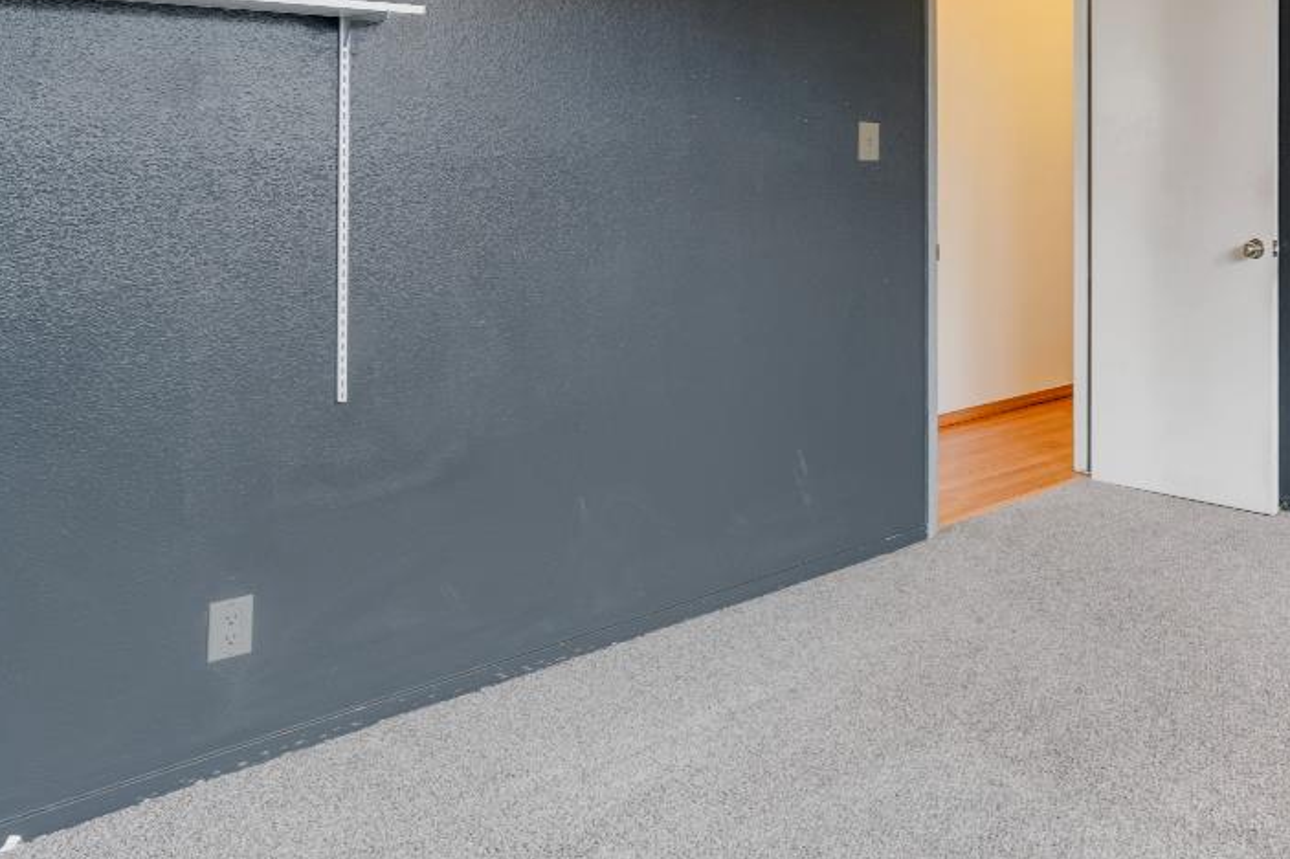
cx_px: 1185
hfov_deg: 51.2
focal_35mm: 32
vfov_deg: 39.2
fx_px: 1146
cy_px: 148
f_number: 8
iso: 400
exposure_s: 1/4
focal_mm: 10
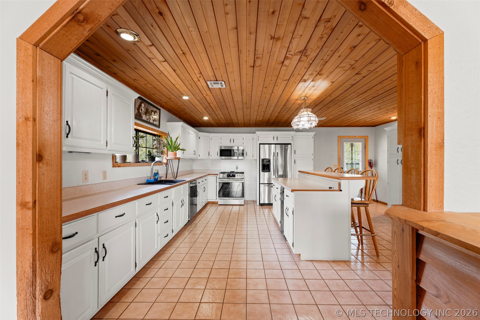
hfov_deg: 96.7
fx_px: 213
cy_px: 160
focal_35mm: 16
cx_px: 240
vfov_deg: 73.7
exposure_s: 1/2
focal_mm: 16
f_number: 9
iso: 200
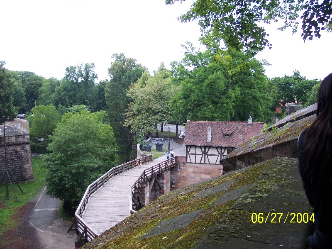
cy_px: 124
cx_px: 166
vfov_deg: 37.7
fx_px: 364
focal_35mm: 38
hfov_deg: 49.0
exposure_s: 1/250
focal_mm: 8
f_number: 2.8
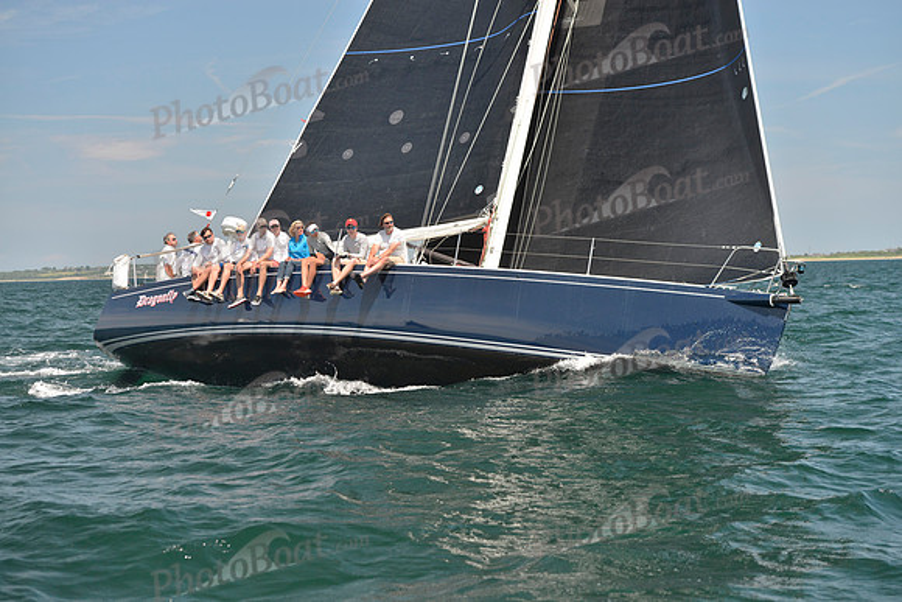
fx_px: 1754
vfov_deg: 19.5
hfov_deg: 28.8
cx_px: 451
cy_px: 301
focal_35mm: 70
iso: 400
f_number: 4.5
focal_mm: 70
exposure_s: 1/800
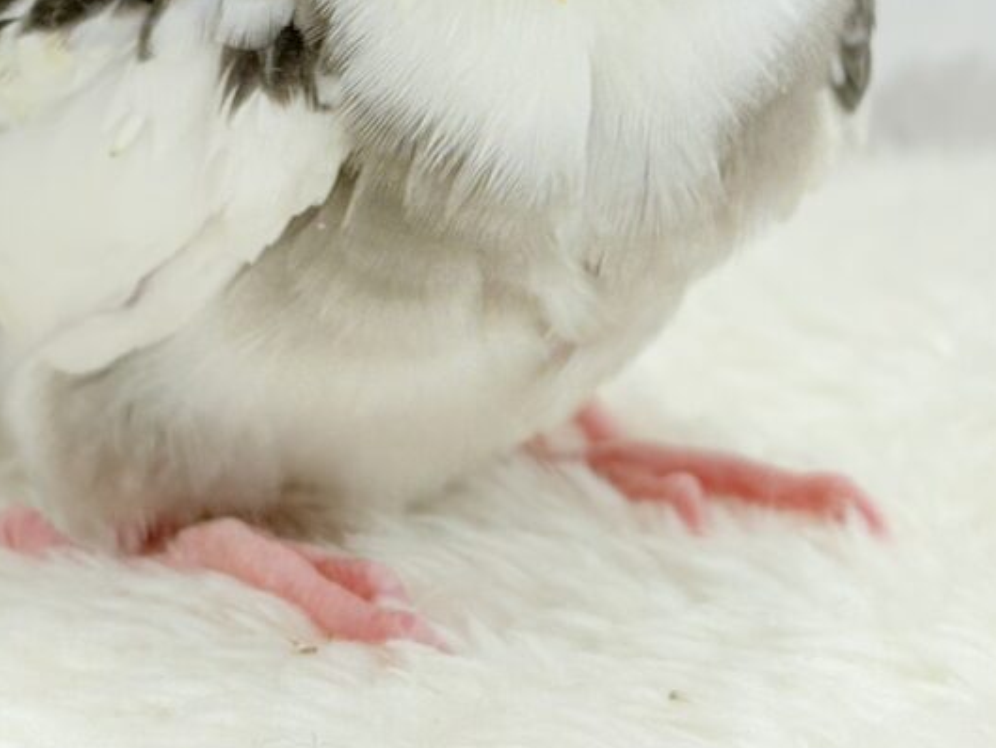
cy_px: -32
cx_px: 552
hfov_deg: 16.7
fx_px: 3396
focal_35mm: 118
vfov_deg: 12.4
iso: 64
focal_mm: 5.96
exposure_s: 1/100
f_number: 1.6
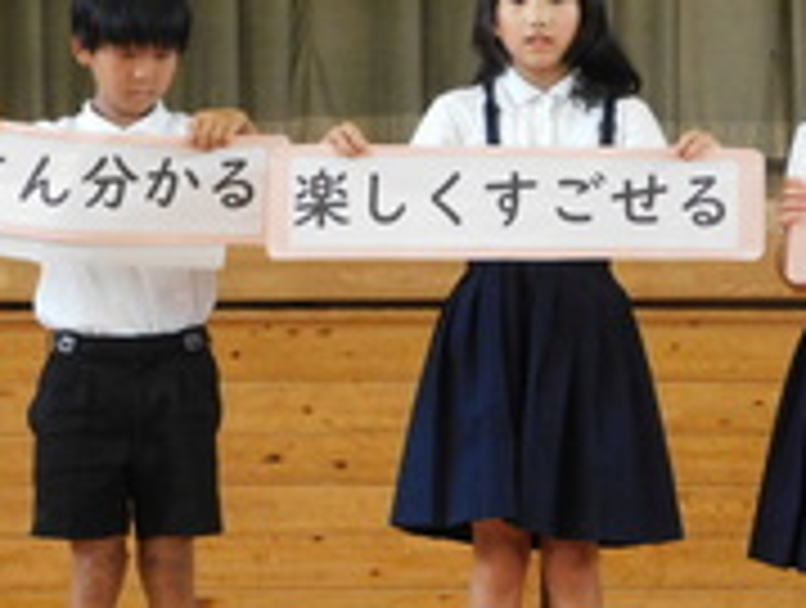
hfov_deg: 7.6
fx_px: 6089
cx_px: 489
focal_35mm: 261
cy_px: 279
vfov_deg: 5.7
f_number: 5
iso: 720
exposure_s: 1/30
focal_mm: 23.7
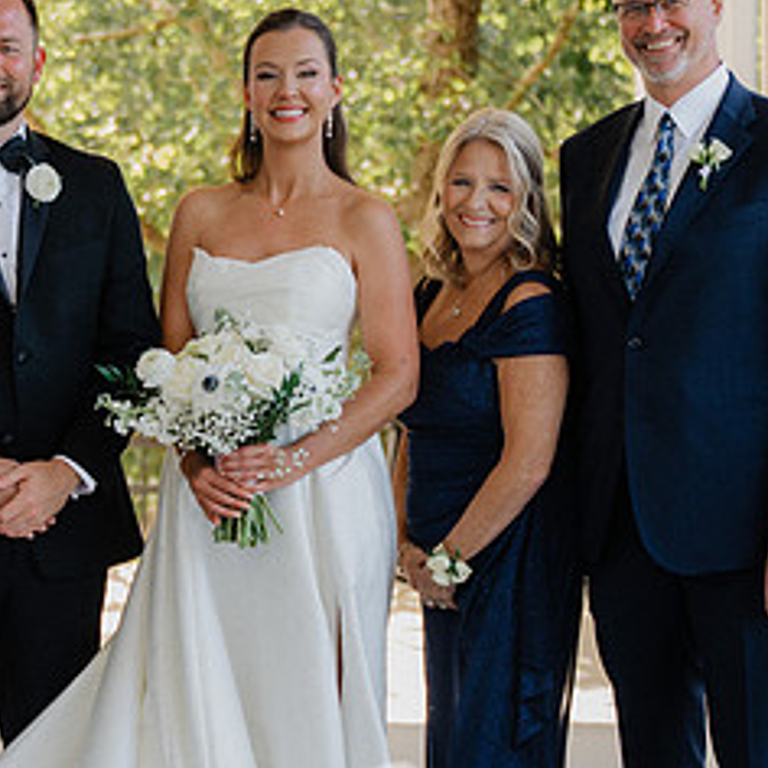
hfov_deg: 12.4
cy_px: 462
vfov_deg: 12.4
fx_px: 3539
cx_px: 236
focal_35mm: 141
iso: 200
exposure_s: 1/160
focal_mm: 58
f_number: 2.8
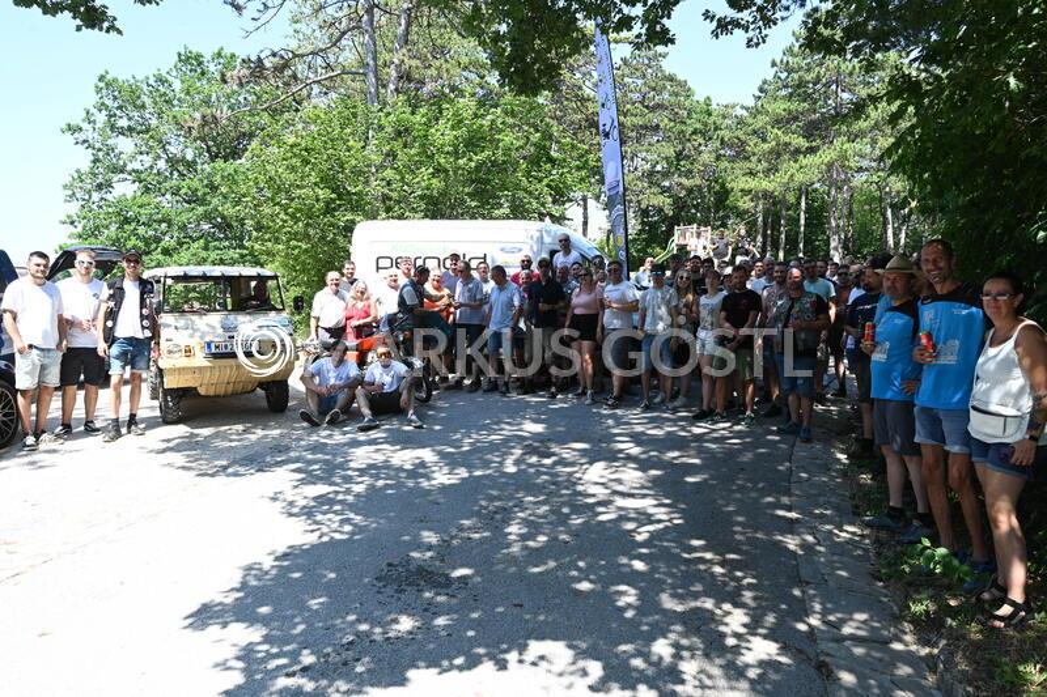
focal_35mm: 24
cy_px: 348
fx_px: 698
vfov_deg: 53.1
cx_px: 524
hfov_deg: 73.8
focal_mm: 24
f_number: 9
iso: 400
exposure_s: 1/200
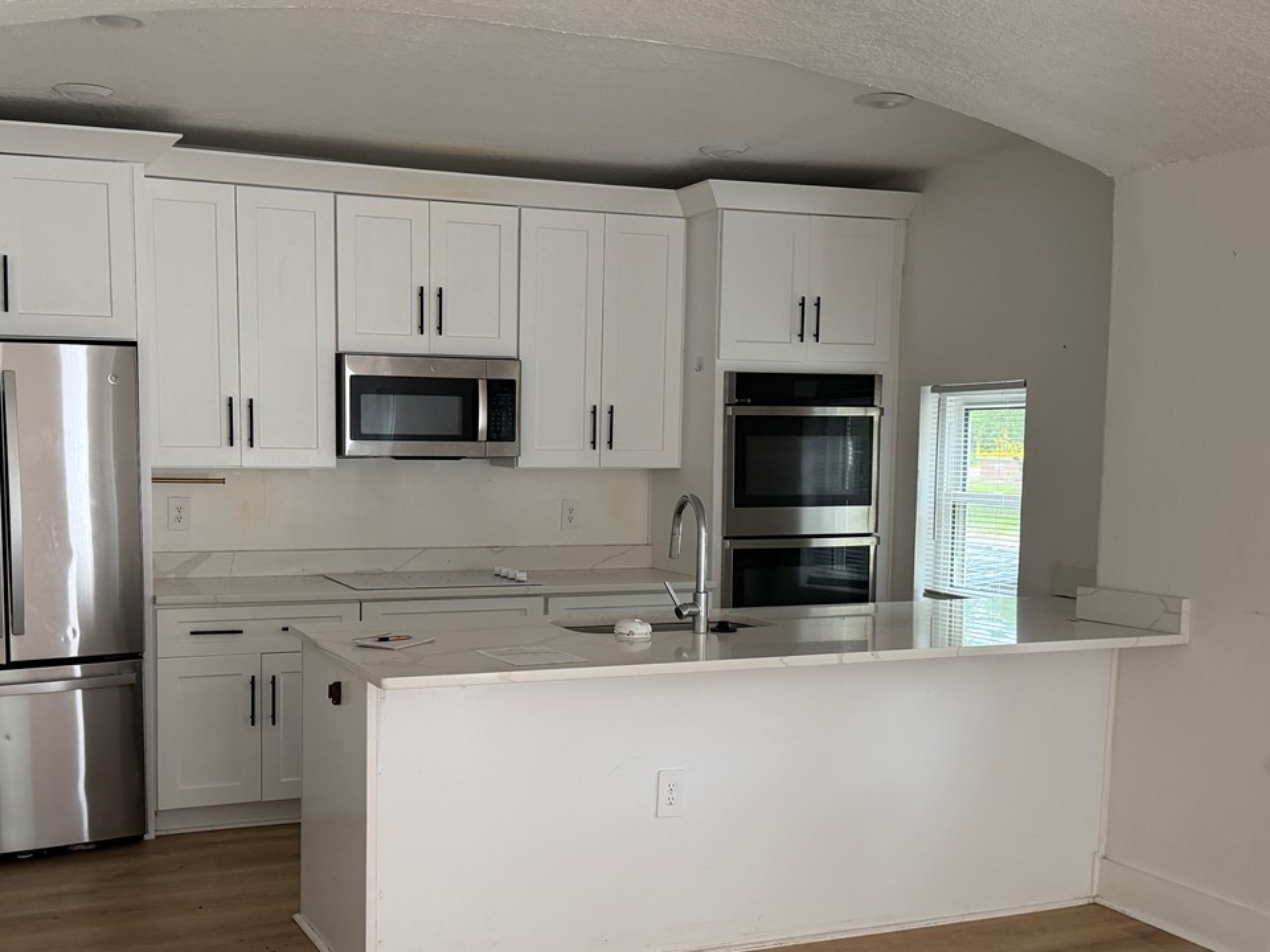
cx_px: 556
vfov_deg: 35.8
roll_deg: -0.3
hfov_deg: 46.7
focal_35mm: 40
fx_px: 1468
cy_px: 576
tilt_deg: -4.9
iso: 200
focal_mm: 6.76
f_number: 1.78
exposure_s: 1/69
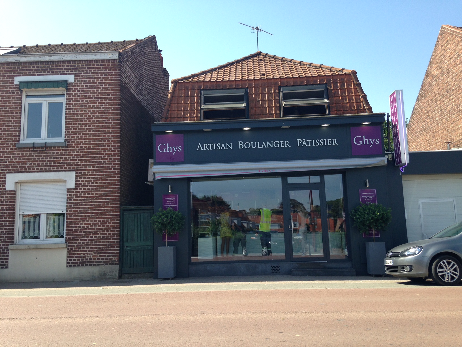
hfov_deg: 55.4
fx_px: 440
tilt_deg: +5.2
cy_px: 174
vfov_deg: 42.9
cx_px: 231
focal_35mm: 33
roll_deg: +2.1
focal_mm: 4.12
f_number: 2.4
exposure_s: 1/661
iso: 50
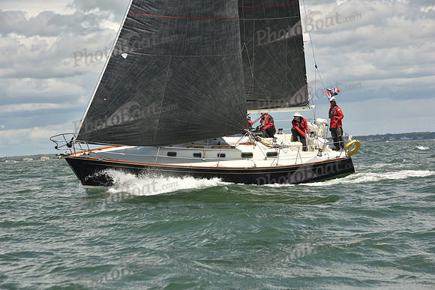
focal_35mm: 160
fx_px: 1934
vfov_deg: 8.6
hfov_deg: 12.8
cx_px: 218
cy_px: 145
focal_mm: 160
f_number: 11
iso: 320
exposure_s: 1/800
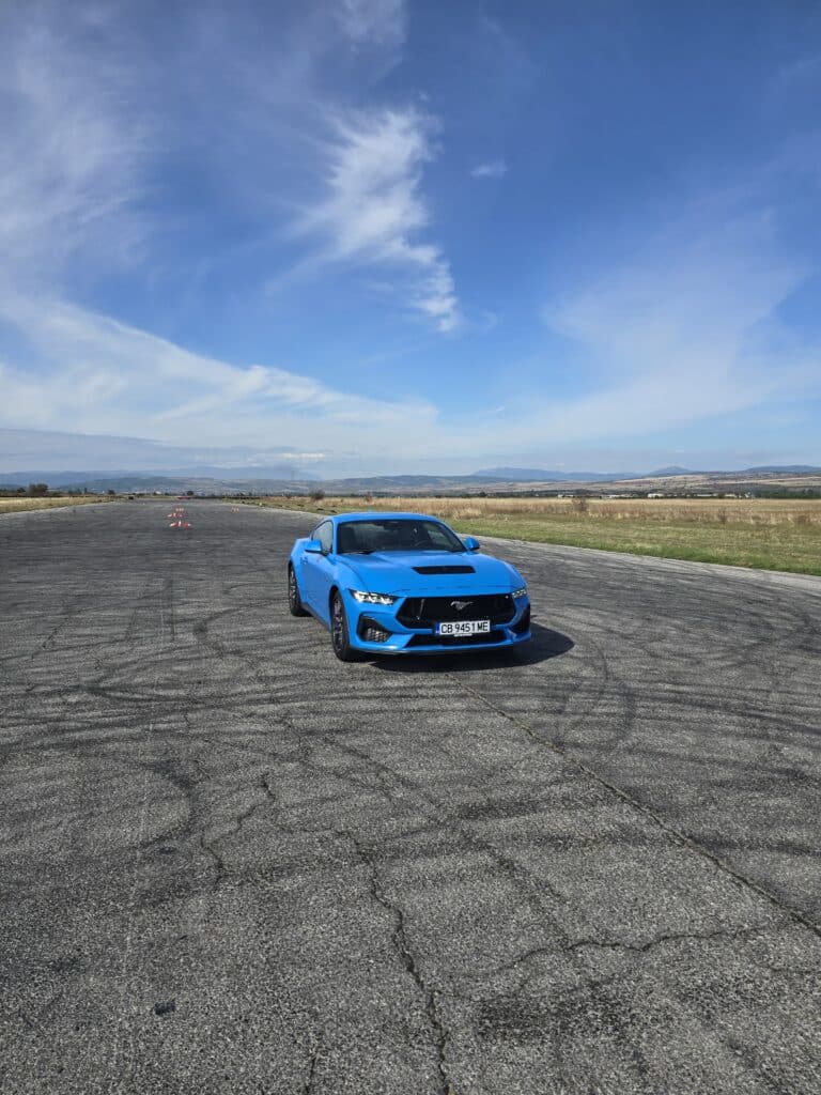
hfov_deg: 58.9
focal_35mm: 23
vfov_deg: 73.9
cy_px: 548
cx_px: 410
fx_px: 727
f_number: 1.7
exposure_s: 1/1076
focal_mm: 6.3
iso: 12
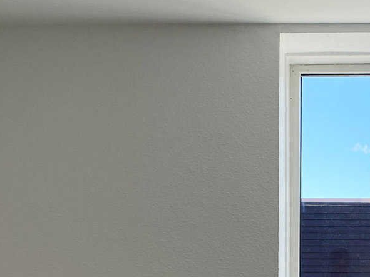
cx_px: 314
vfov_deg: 16.3
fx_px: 940
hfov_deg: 21.9
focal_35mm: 88
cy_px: 306
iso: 32
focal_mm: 4.25
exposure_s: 1/301
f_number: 1.8
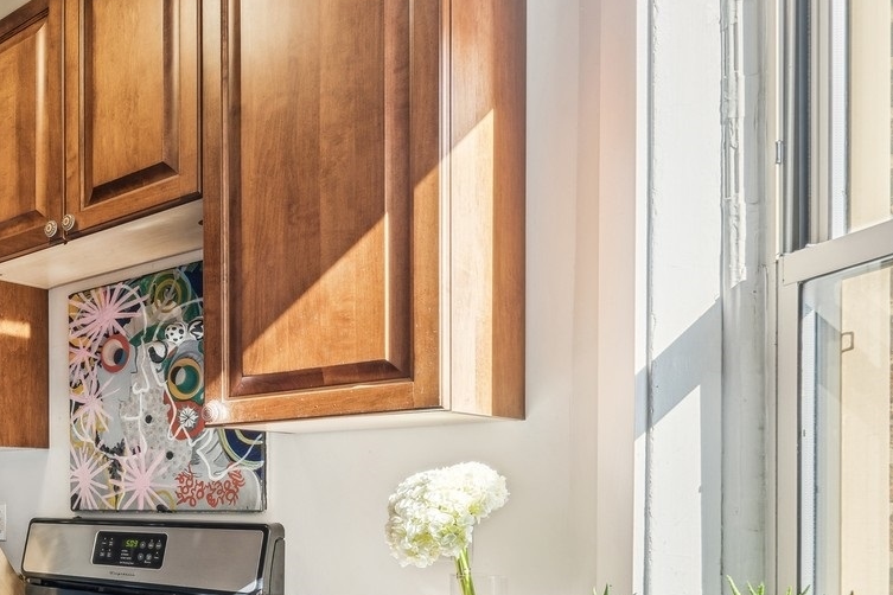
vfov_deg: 37.3
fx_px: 843
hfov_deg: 45.2
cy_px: 486
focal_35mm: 34
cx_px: -39
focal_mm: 16
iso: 320
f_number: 8
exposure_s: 1/20
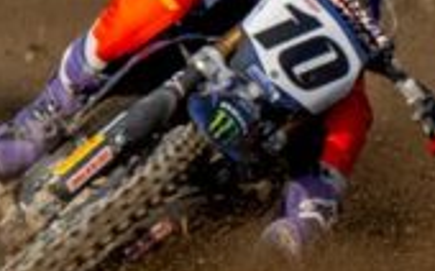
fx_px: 10639
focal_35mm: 898
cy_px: -59
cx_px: 903
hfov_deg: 2.3
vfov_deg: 1.5
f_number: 6.3
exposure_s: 1/1250
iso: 200
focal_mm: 200
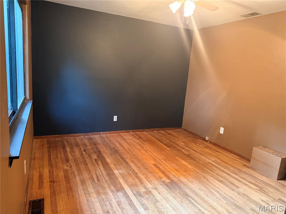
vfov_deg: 56.8
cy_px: 107
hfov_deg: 71.6
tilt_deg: -9.7
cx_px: 143
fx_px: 198
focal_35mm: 24
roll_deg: -4.3
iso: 800
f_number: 1.78
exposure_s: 1/30
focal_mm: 6.76
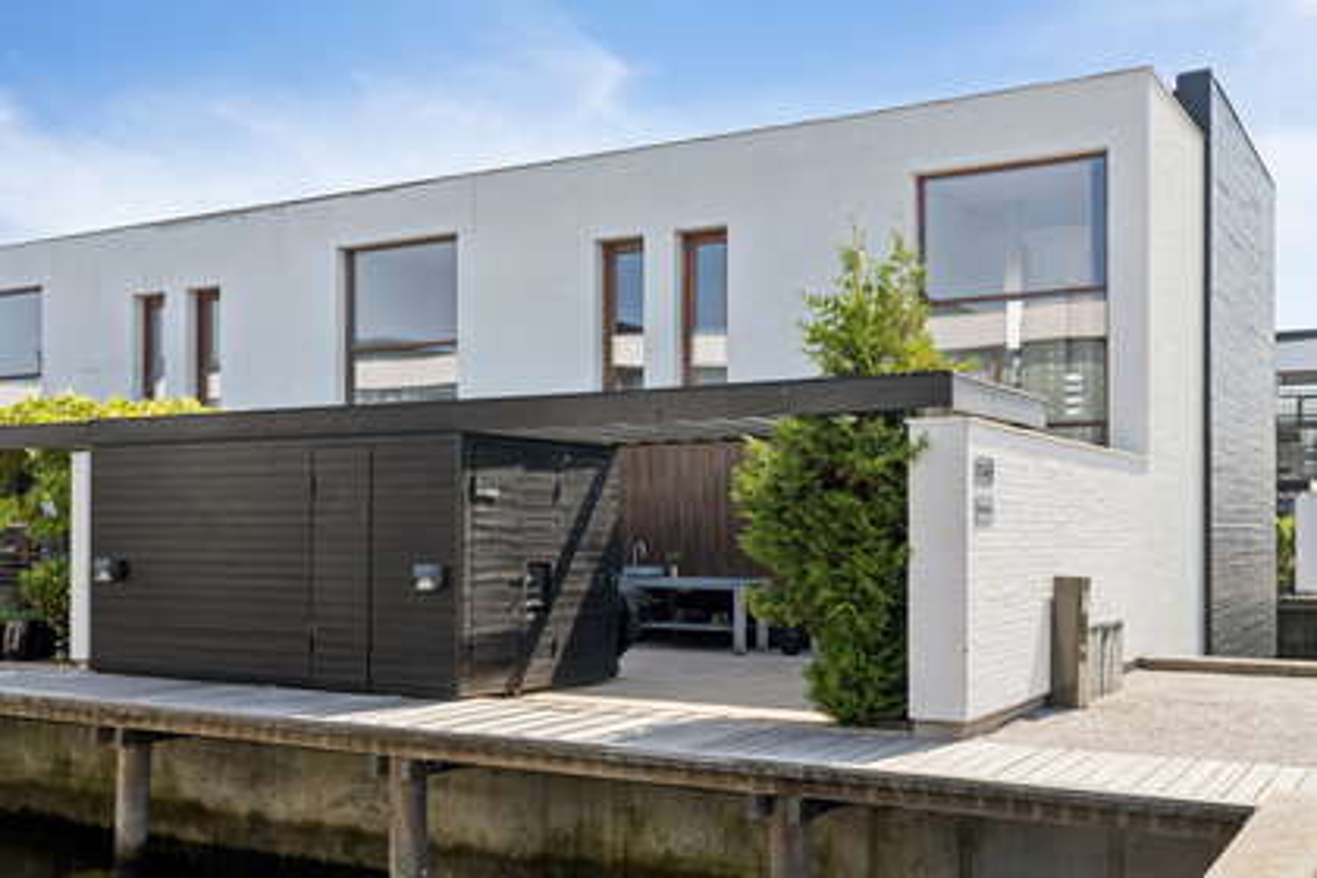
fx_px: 1317
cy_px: 439
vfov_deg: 36.9
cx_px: 658
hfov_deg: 53.1
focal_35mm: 36
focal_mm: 24
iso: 200
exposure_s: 1/320
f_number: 7.1
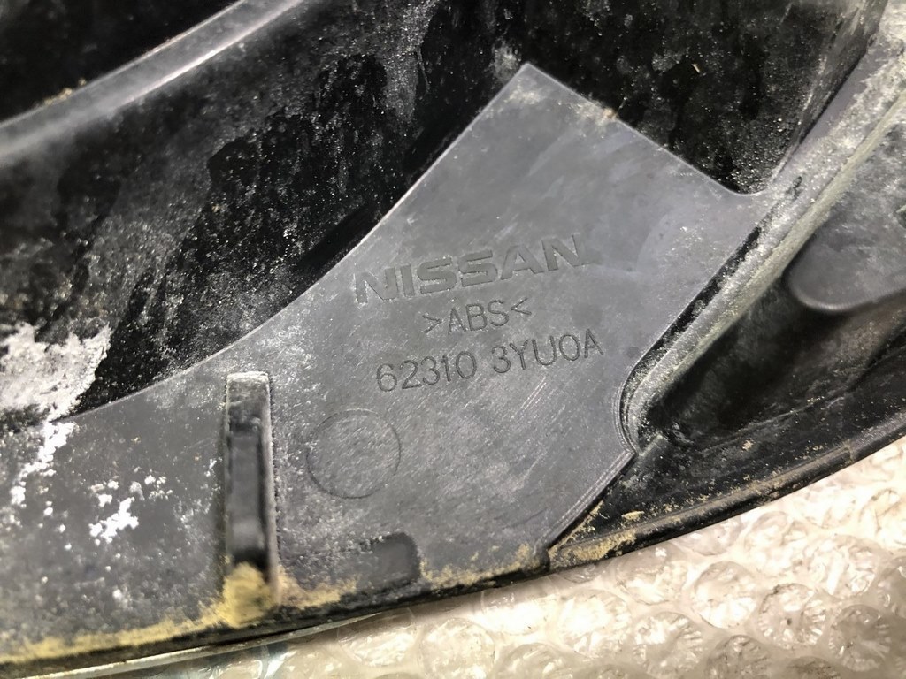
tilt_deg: -66.4
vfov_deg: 49.7
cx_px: 453
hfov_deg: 63.4
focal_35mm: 28
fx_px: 733
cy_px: 340
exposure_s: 1/17
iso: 80
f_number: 1.8
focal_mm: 4
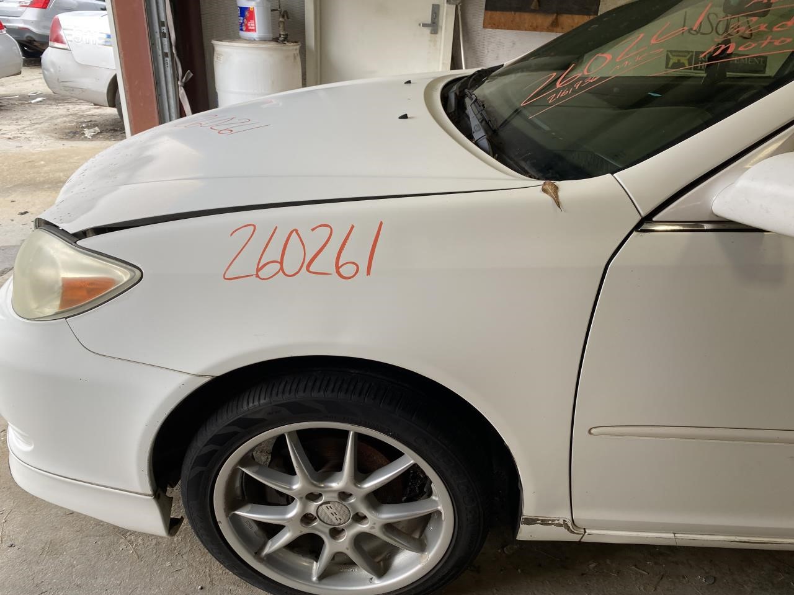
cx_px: 397
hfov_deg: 67.3
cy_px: 298
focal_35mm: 26
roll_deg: -3.0
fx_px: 596
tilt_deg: -26.9
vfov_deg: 53.1
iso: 32
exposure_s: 1/121
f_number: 1.8
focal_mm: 4.25
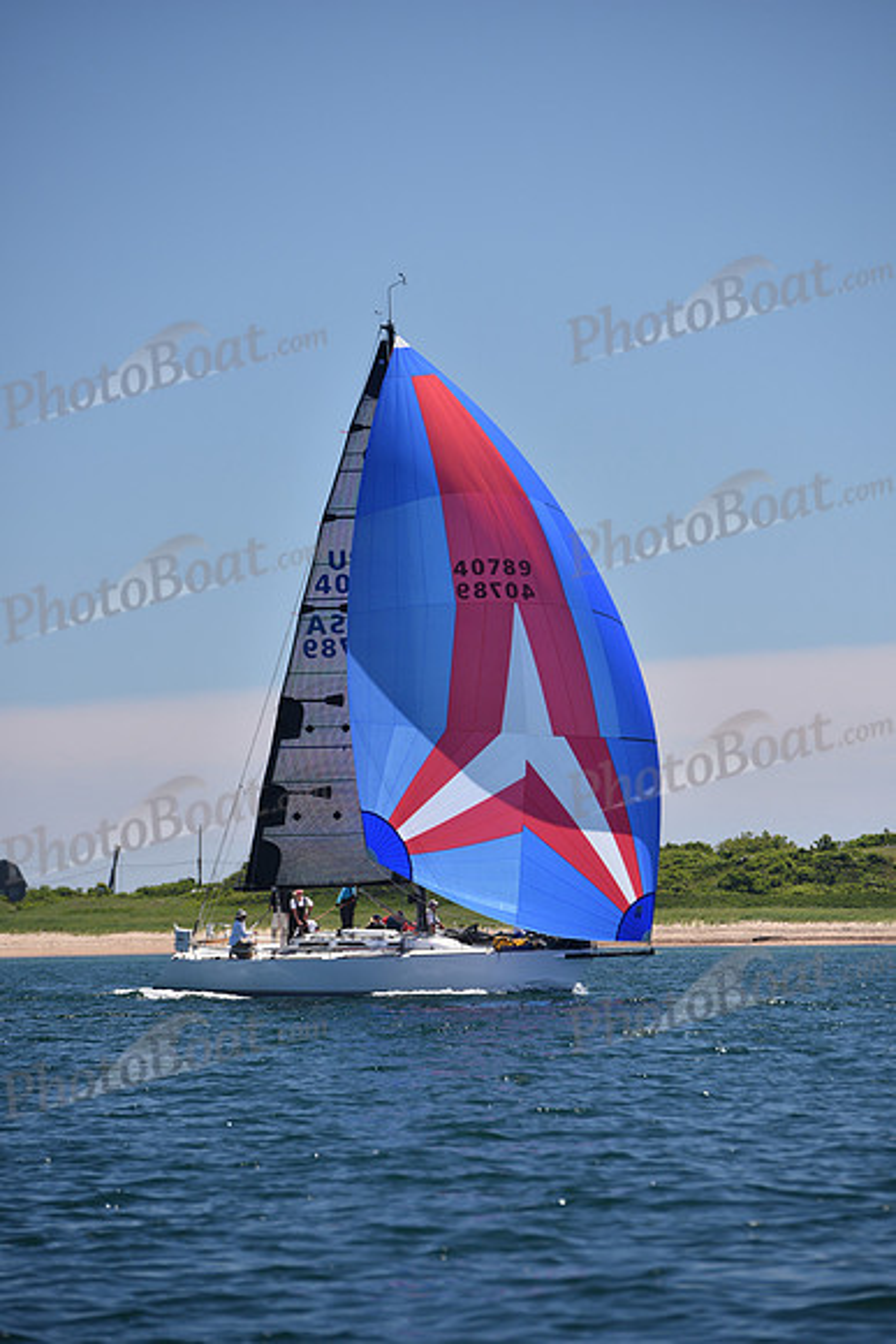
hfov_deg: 7.2
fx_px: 7089
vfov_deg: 10.8
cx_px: 448
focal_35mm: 190
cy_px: 672
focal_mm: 190
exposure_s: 1/800
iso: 250
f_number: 5
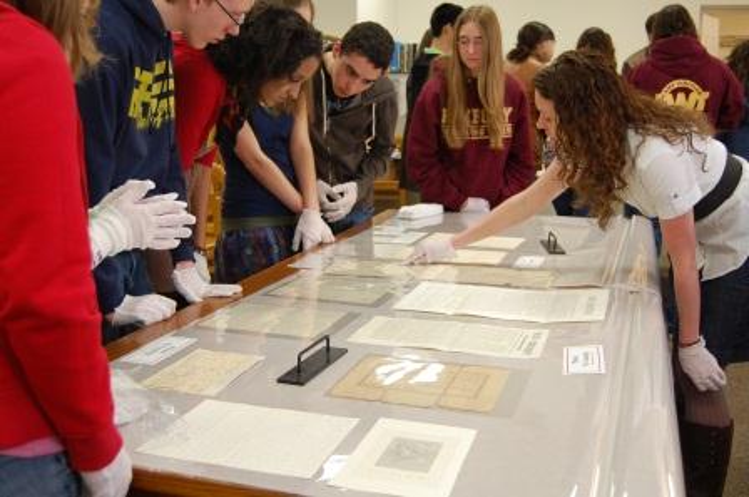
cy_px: 248
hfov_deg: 49.6
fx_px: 810
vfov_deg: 34.1
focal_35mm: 39
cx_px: 374
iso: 400
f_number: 4
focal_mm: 26
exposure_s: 1/30
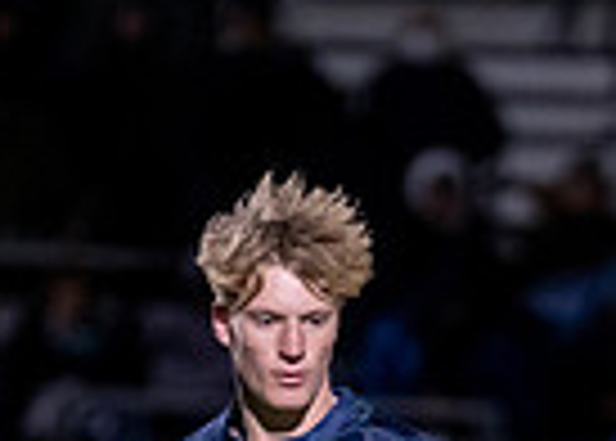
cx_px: 433
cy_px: 736
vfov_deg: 1.2
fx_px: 21179
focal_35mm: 1210
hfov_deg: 1.7
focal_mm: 200
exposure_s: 1/1000
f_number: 2.8
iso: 2500
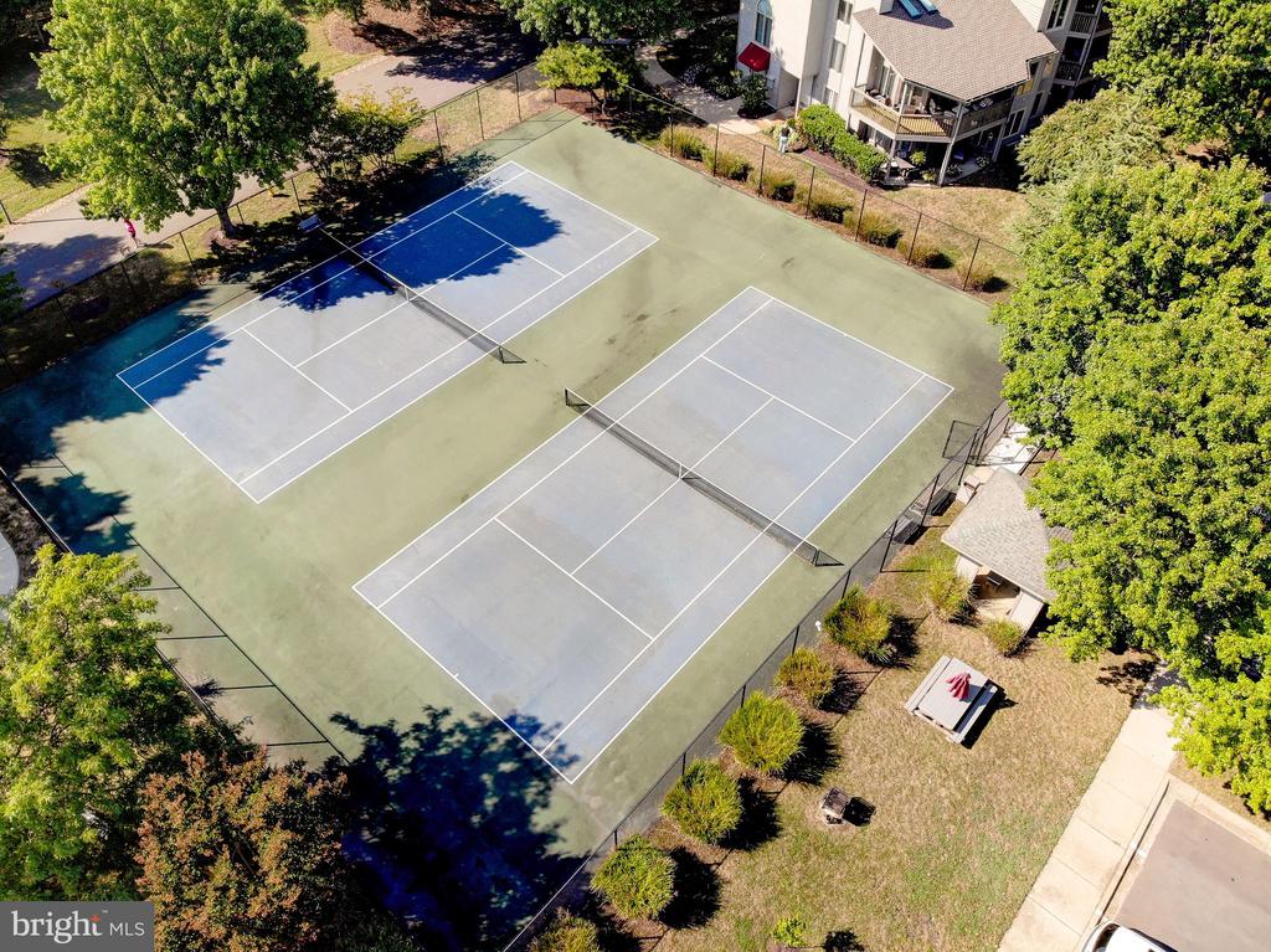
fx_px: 881
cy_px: 476
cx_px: 636
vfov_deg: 56.8
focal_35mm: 24
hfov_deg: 71.6
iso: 114
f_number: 2.8
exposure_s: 1/532
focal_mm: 4.5
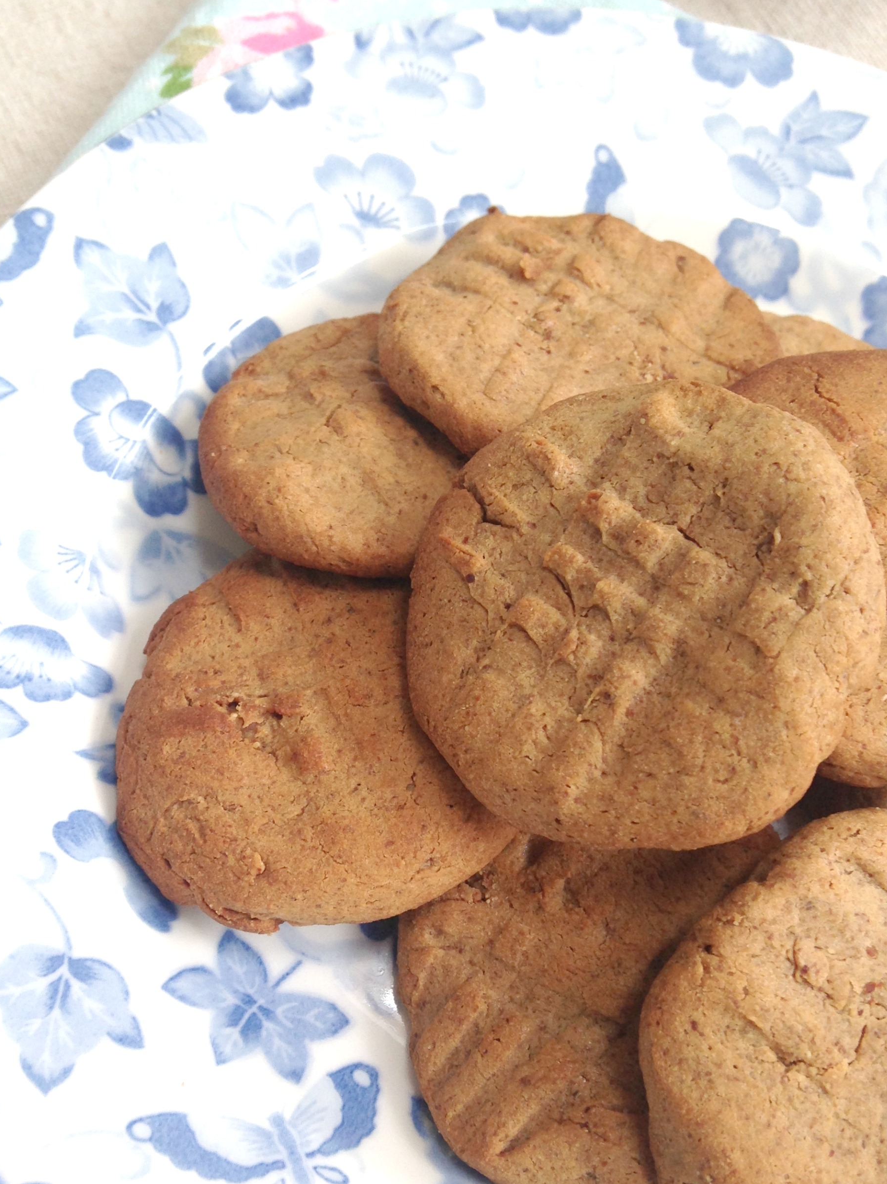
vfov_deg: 43.7
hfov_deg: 33.5
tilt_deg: -68.6
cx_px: 362
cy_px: 675
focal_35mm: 43
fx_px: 1470
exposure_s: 1/40
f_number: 2.4
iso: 50
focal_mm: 4.12
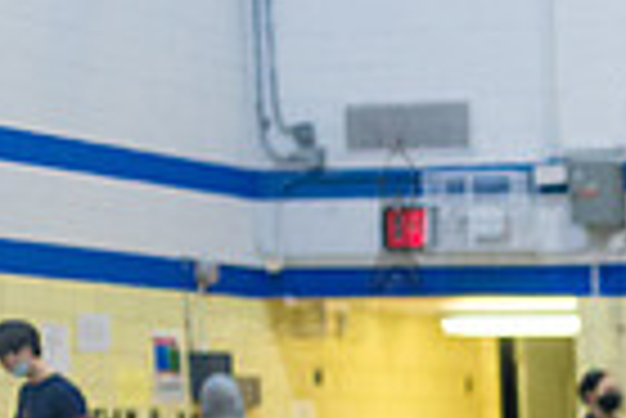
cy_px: 865
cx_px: 1266
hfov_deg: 11.8
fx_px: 2698
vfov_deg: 8.4
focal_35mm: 155
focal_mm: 35
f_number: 3.2
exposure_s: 1/320
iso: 4000
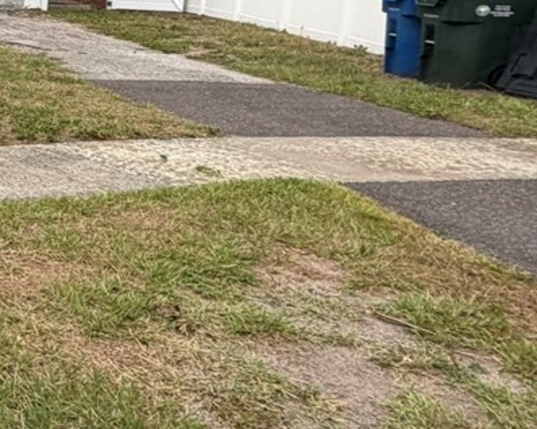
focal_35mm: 55
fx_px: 874
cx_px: -405
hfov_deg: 22.3
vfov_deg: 26.9
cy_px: 67
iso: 50
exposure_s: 1/346
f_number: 2.2
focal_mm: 2.22
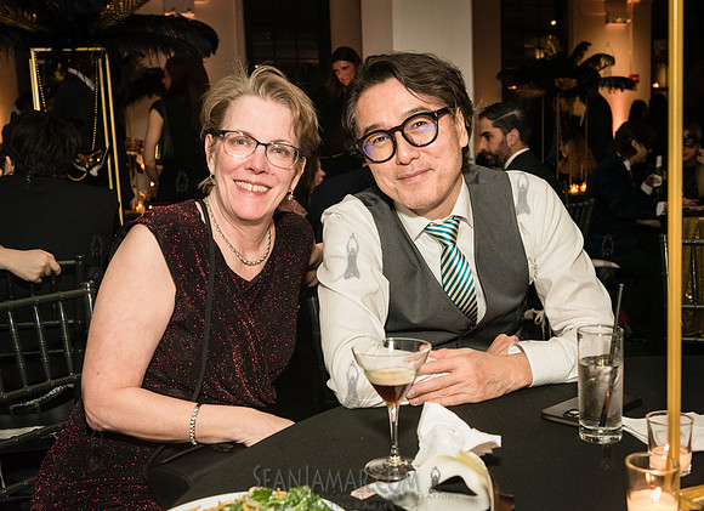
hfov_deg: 44.9
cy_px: 256
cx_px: 383
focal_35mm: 42
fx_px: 852
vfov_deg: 33.4
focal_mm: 40
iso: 5000
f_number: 4.5
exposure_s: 1/160
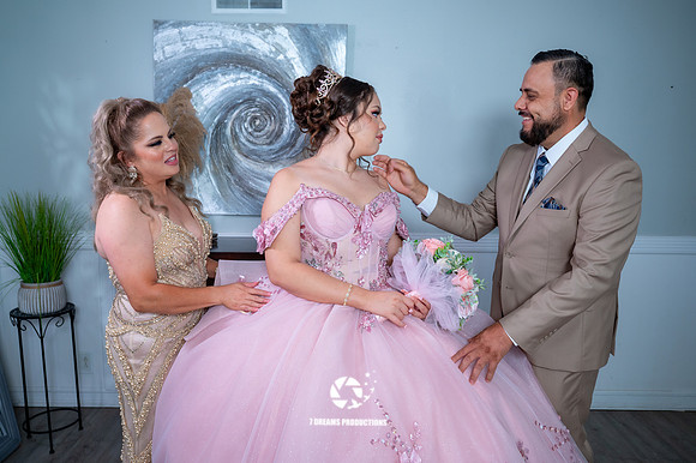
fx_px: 590
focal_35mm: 31
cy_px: 225
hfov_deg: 61.1
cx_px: 338
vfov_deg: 42.9
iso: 1250
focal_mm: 29.5
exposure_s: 1/60
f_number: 4
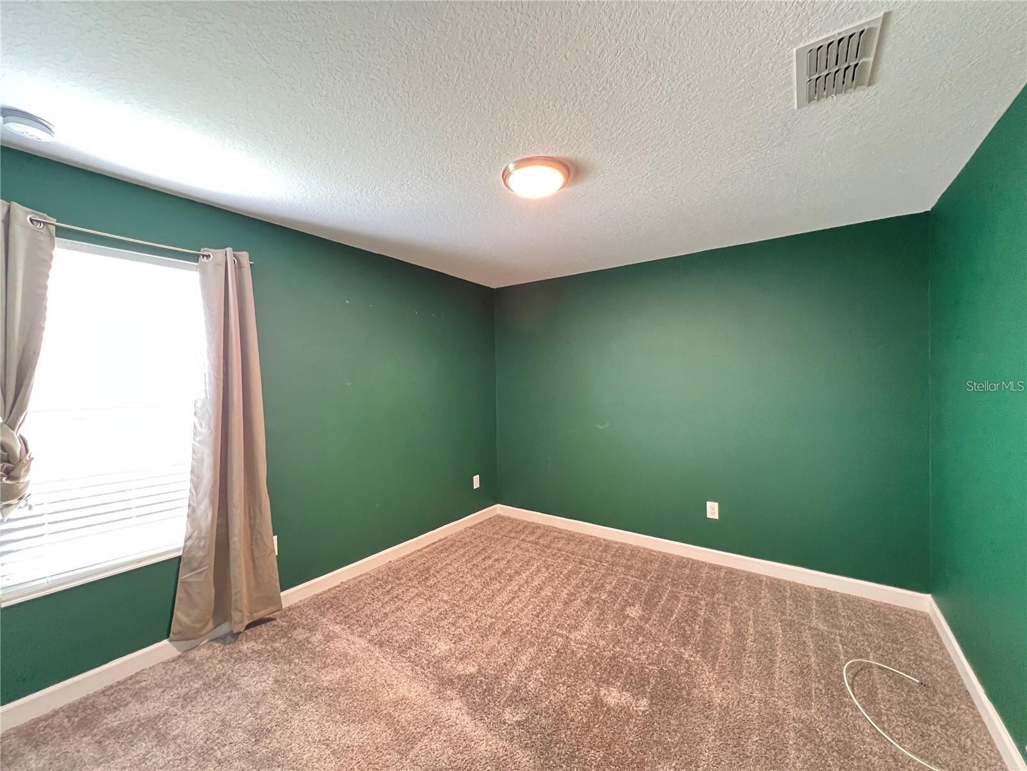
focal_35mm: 13
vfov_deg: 89.9
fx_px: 386
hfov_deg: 106.2
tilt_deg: -1.2
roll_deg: +0.8
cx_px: 514
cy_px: 386
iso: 1250
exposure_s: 1/30
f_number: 1.8
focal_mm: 1.57
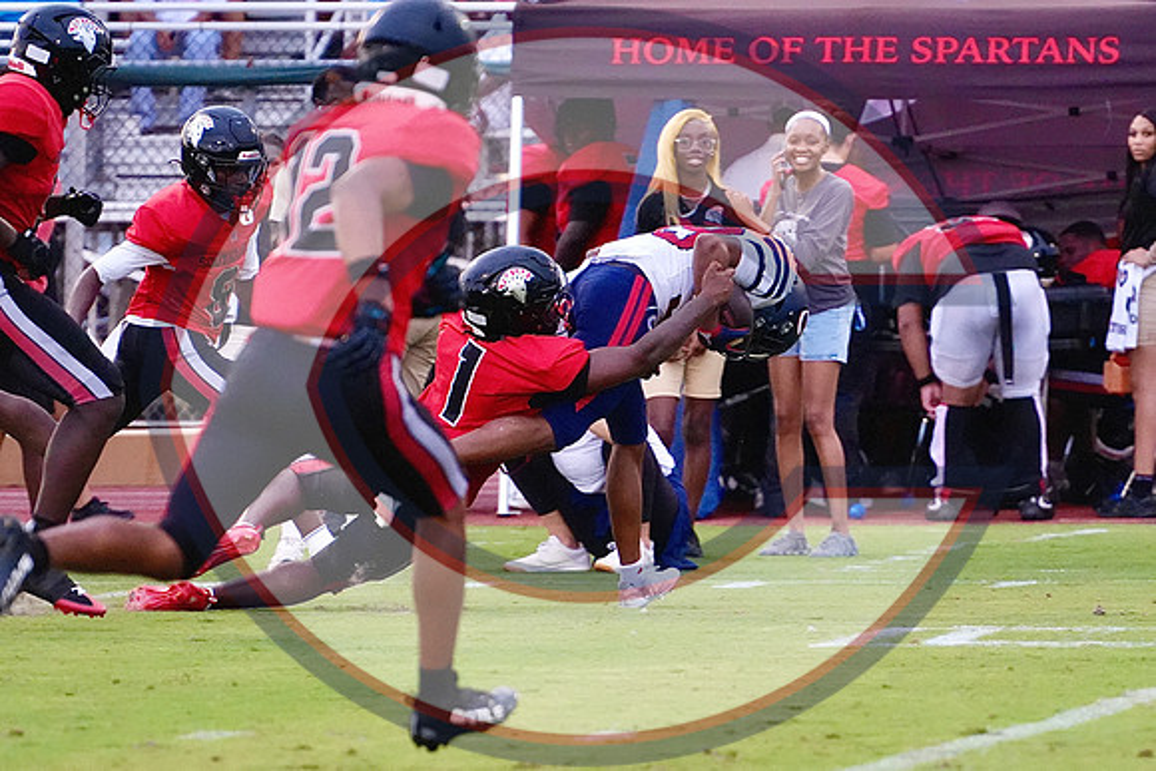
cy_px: 386
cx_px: 578
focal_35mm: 288
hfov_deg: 7.2
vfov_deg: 4.8
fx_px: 9250
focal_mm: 288
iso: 10000
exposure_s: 1/1000
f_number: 5.6
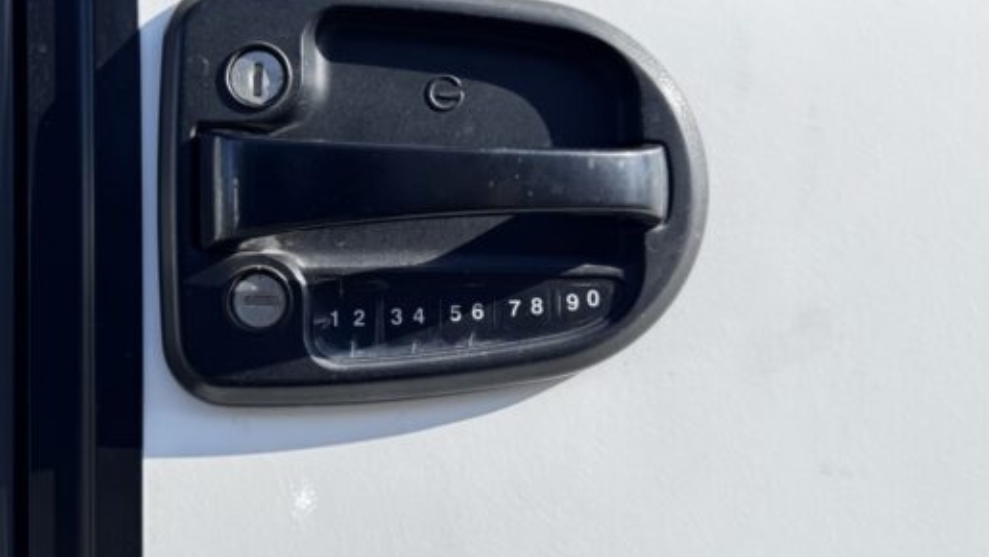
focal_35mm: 39
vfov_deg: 30.3
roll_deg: -0.2
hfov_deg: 50.7
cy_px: 204
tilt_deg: +2.7
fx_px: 1023
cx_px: 334
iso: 80
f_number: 1.78
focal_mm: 6.76
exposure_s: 1/2506
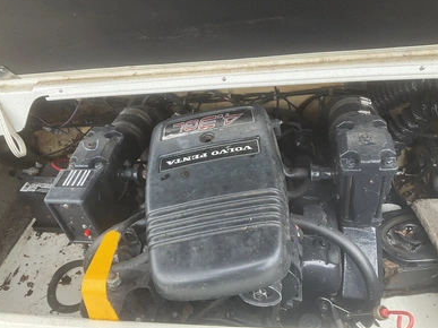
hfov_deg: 60.0
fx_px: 379
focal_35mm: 30
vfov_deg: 46.8
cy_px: 162
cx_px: 213
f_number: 1.8
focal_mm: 3
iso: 25
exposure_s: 1/137
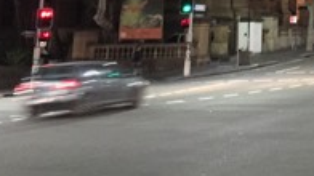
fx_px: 699
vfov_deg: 13.2
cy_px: -123
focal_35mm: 84
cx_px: 370
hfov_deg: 23.3
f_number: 2.2
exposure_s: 1/15
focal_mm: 4.15
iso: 500
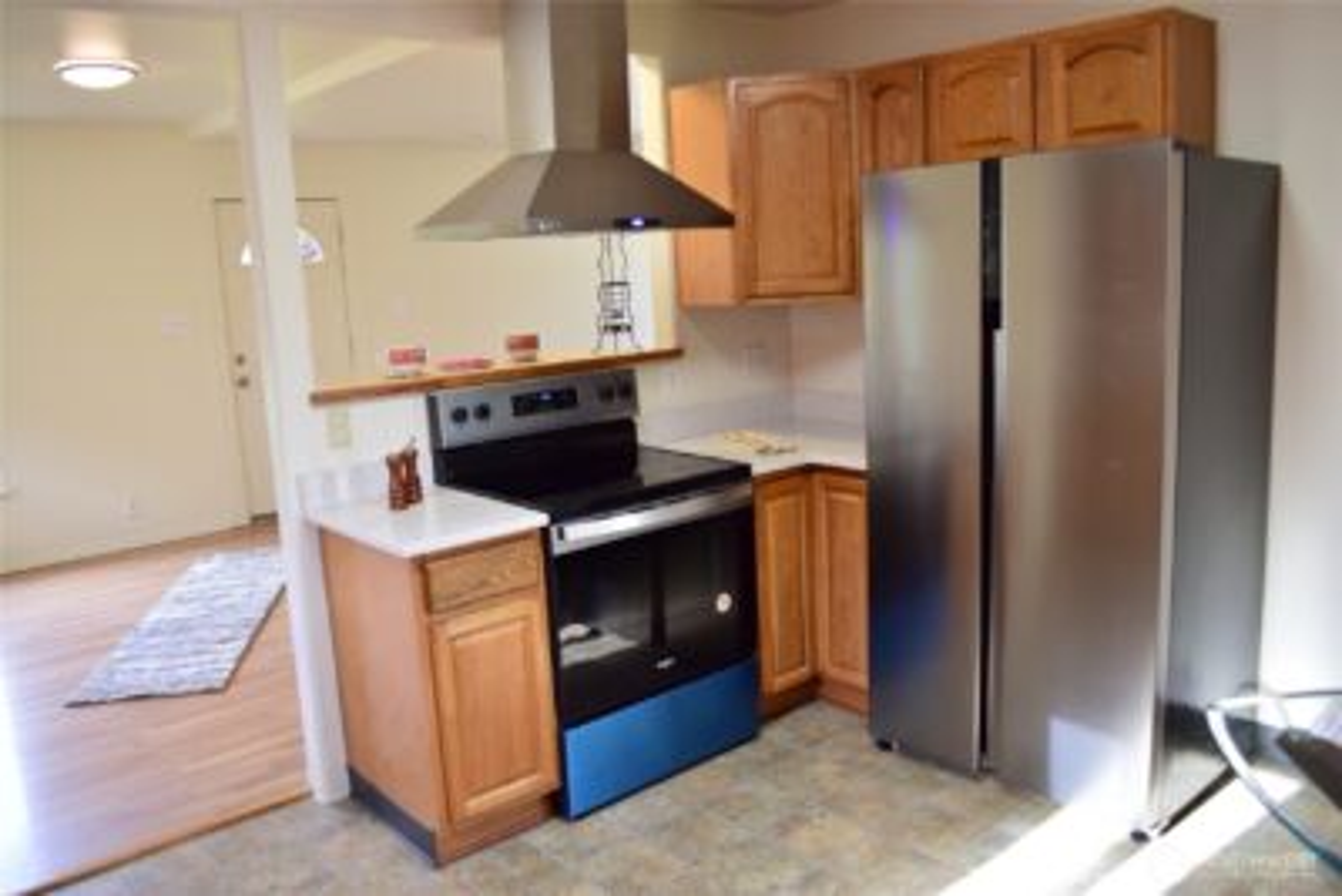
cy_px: 448
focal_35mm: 27
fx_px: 1007
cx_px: 671
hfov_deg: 67.4
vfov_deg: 48.0
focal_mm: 18
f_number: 3.5
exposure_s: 1/100
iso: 640
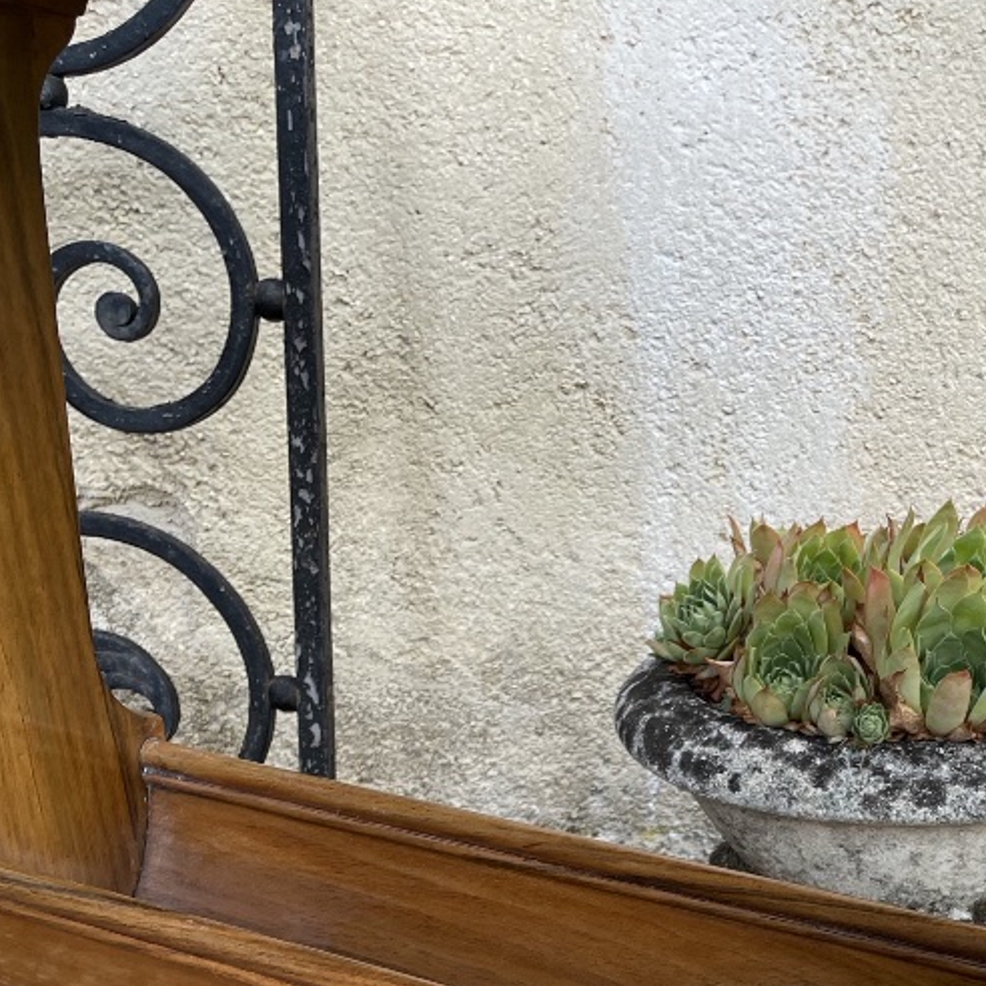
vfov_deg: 27.9
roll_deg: -0.7
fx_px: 1805
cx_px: 689
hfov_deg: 30.2
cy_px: 1078
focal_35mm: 56
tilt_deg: -28.4
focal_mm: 4.2
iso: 32
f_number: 1.6
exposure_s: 1/121
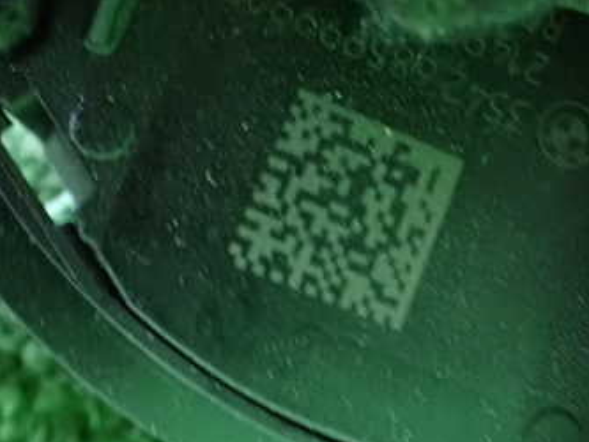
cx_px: 416
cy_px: 111
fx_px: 919
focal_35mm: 54
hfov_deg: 35.0
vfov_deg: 26.7
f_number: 2.3
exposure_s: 1/15
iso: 1600
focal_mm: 5.4
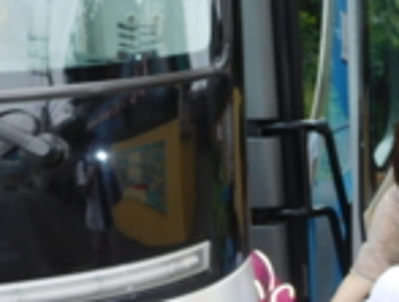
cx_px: 505
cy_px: 299
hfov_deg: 23.0
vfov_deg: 19.0
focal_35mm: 76
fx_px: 878
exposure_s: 1/250
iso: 125
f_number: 3.5
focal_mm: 5
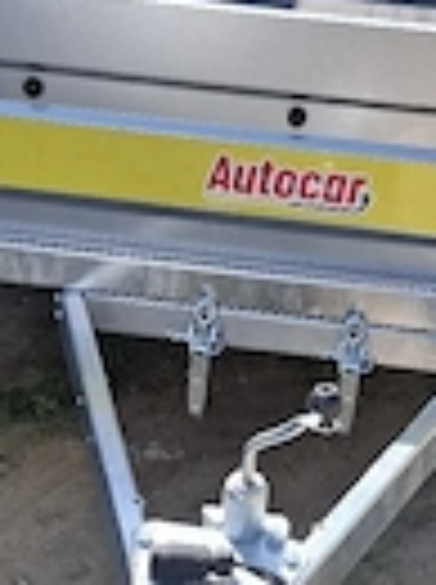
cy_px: 306
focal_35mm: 71
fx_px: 1196
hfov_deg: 20.6
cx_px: 283
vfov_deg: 27.4
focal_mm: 5.54
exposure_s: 1/1250
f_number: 1.8
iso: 50
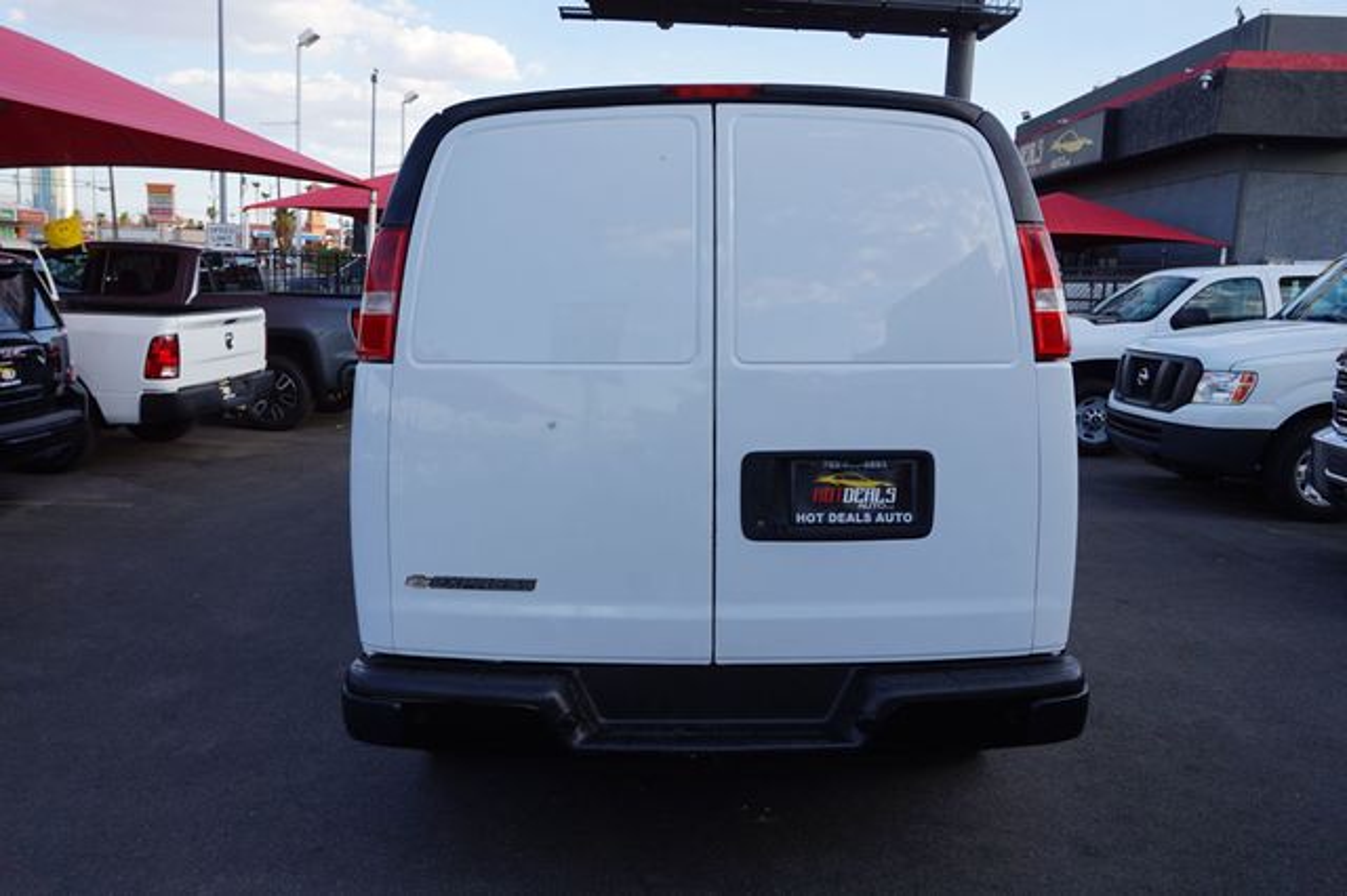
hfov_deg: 62.0
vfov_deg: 43.6
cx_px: 674
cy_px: 448
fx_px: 1122
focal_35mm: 30
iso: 100
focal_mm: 20
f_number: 9
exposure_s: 1/80
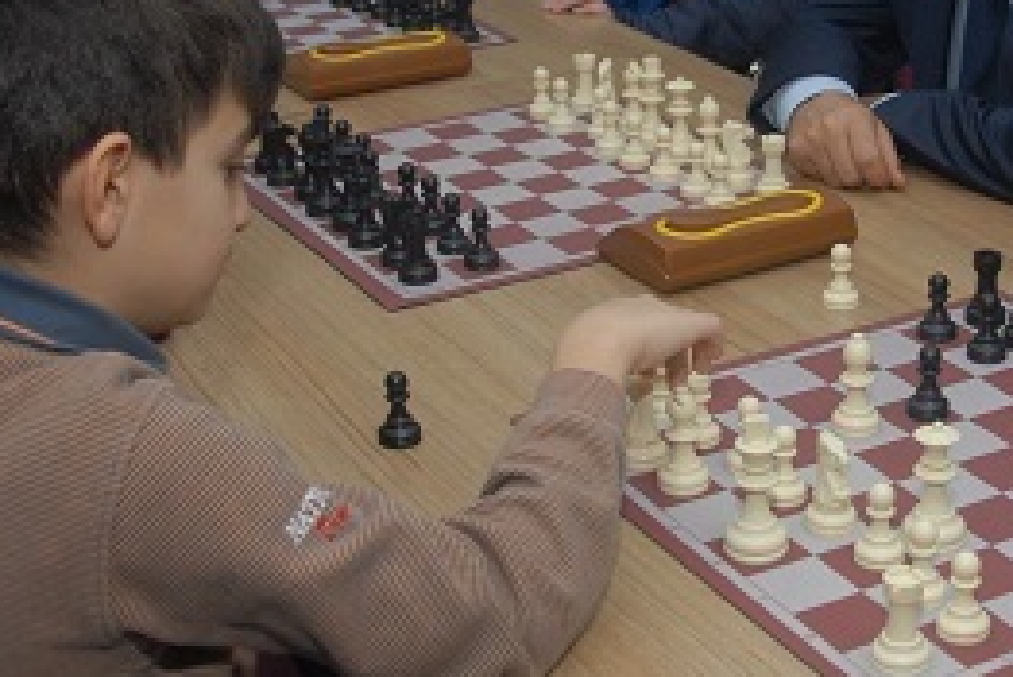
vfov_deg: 20.3
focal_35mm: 67
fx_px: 1886
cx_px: 758
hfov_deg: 29.6
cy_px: 226
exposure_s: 1/100
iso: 320
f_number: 3.5
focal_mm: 18
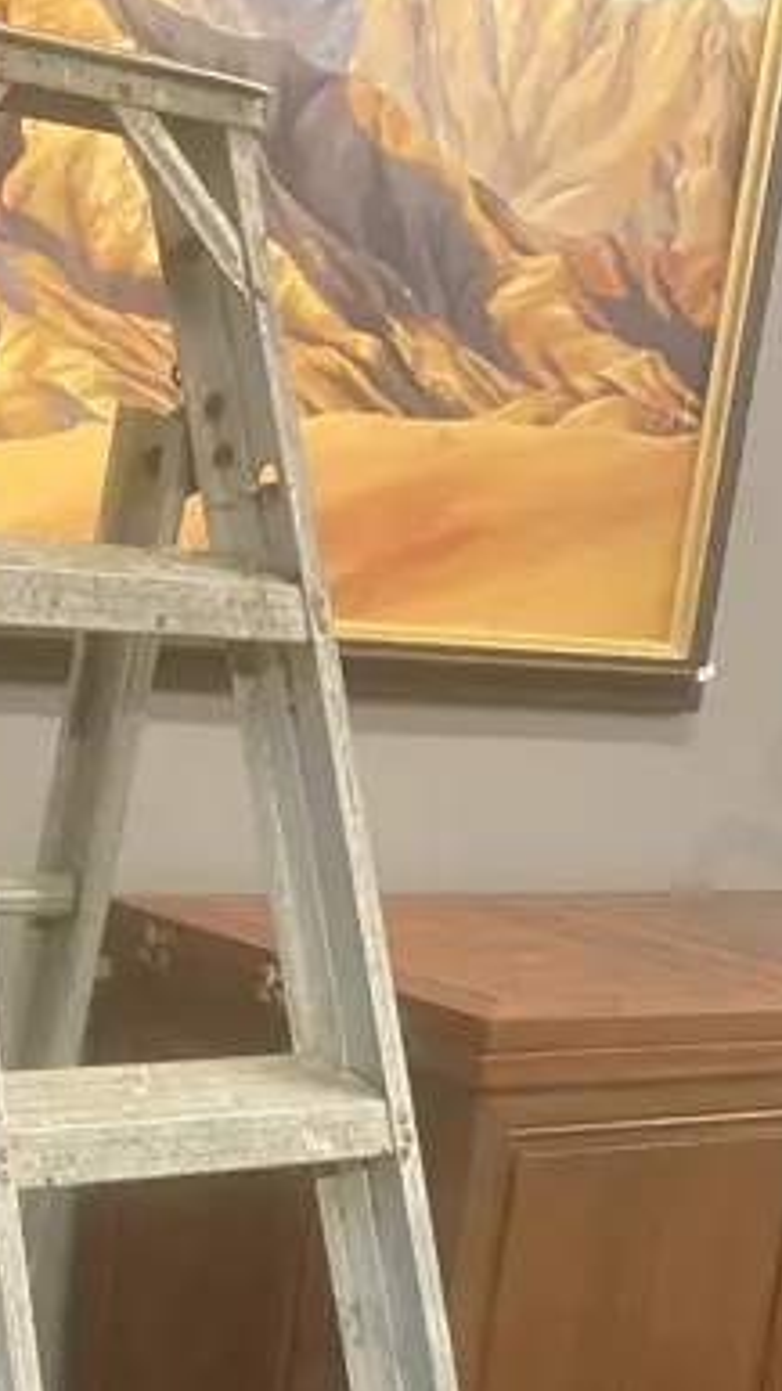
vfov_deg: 24.0
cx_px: 180
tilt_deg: -20.5
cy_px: 1640
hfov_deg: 14.8
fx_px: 2987
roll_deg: -6.3
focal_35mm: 81
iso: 250
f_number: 1.8
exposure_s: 1/50
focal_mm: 3.99
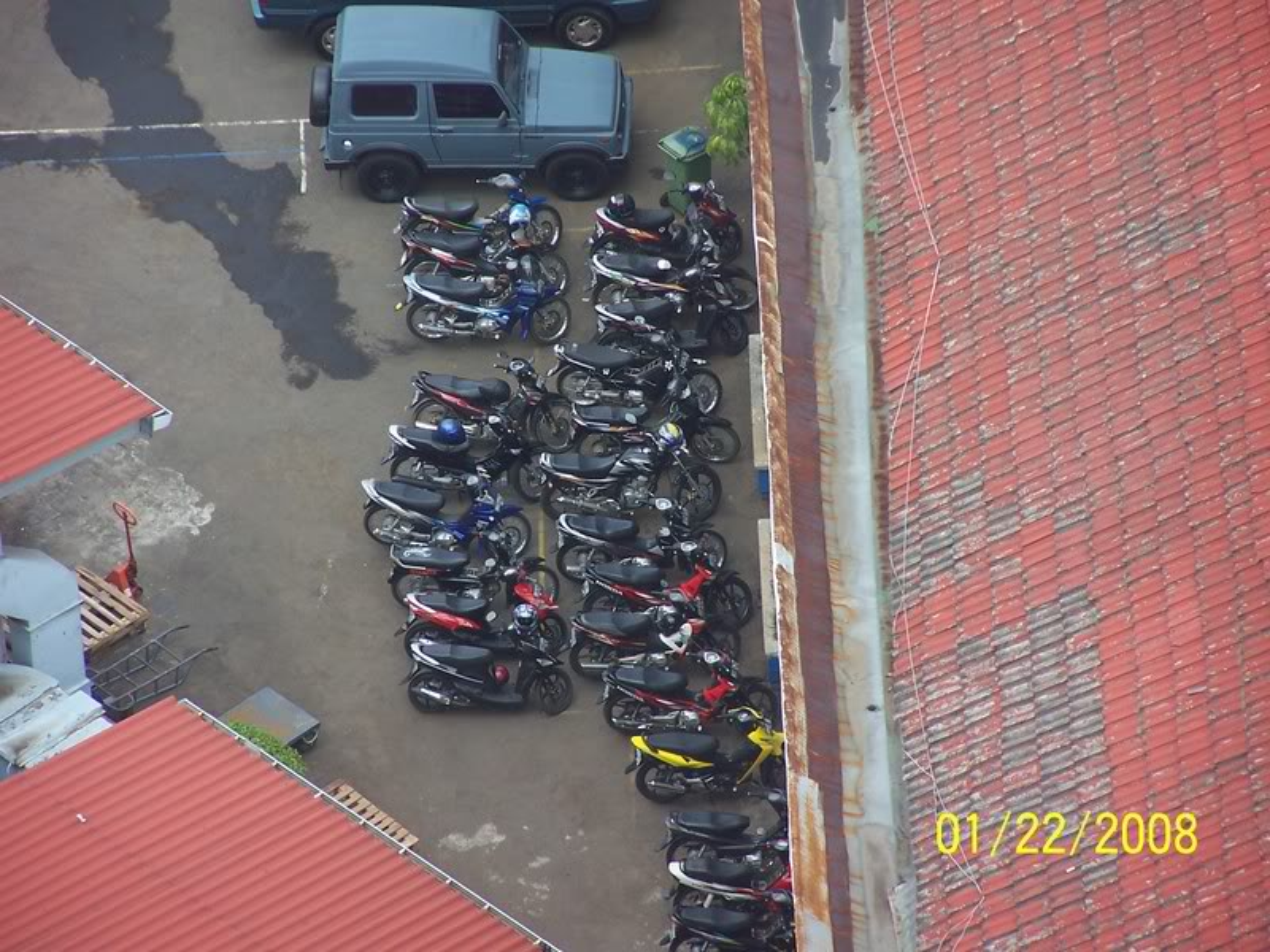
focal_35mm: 357
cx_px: 635
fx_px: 13098
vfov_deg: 4.2
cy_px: 476
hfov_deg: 5.6
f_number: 3.6
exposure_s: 1/250
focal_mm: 59.2
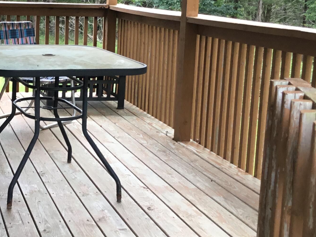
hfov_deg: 27.0
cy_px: 96
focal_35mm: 70
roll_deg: -1.3
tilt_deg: -9.6
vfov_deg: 21.0
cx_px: 43
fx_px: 639
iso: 40
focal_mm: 3.3
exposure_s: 1/120
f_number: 2.4
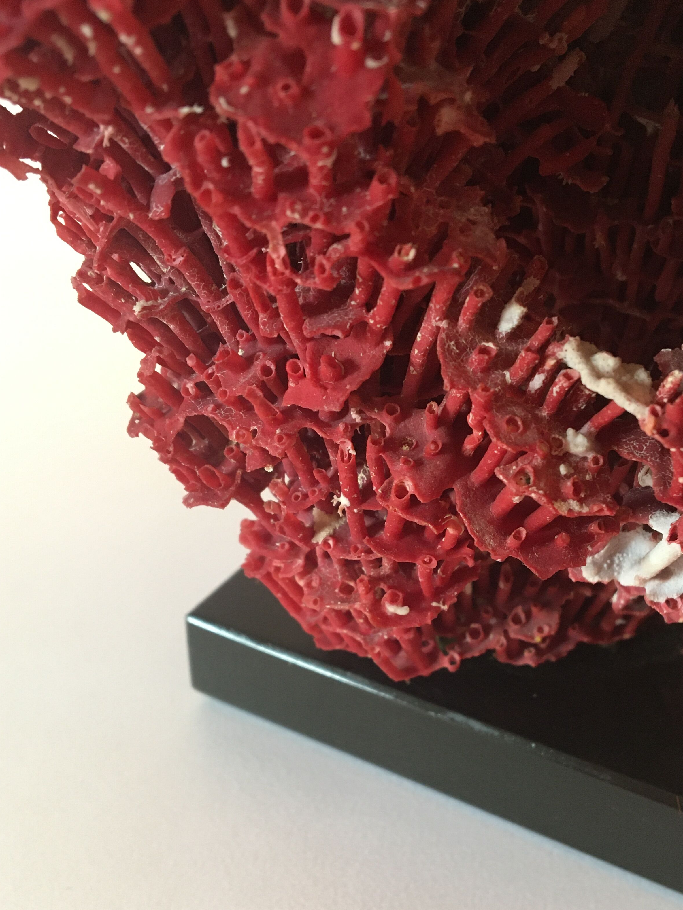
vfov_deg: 49.7
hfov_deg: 38.6
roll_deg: -1.3
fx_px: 973
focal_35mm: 37
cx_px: 390
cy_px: 564
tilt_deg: -34.8
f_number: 2.2
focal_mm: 4.15
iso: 160
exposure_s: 1/33
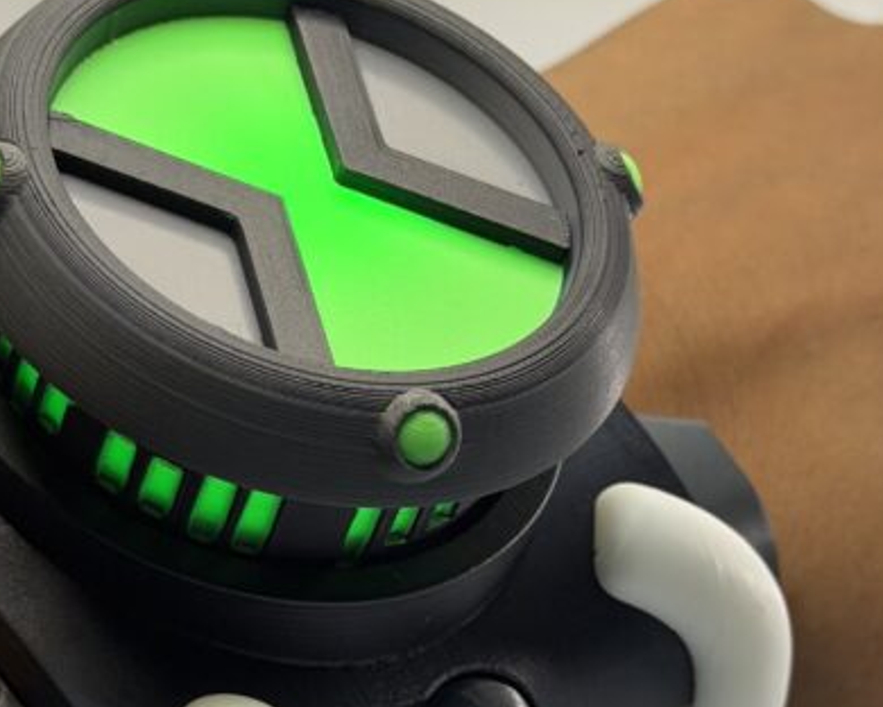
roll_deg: +2.0
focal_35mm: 123
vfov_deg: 12.4
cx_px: 371
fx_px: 3214
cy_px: 691
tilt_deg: -28.7
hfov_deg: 15.6
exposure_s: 1/50
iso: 80
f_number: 1.78
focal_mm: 6.76
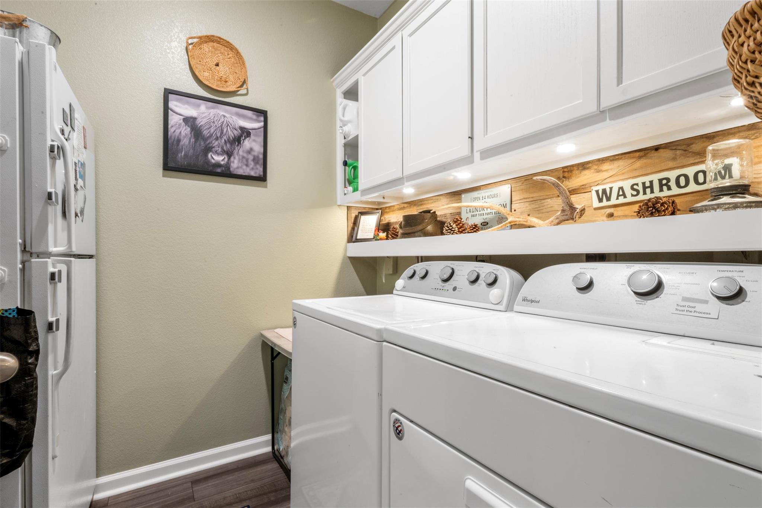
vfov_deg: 70.4
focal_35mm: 17
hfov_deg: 93.3
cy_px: 254
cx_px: 381
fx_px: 360
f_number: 9
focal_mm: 17
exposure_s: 6
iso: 250
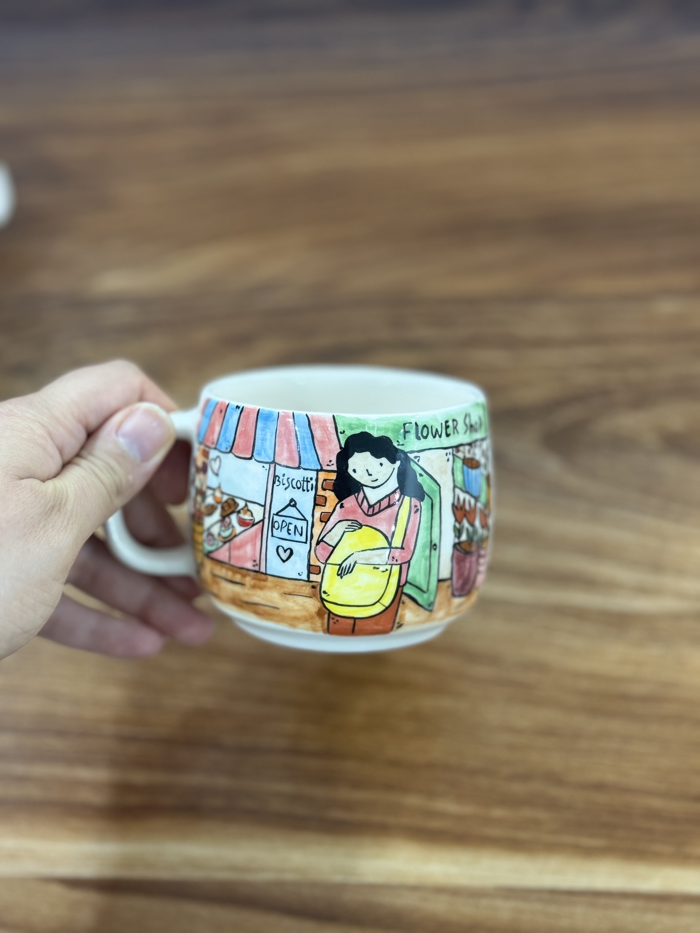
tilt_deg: -63.4
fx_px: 1294
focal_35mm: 48
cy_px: 466
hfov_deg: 30.3
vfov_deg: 39.7
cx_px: 350
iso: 125
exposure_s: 1/50
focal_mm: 6.76
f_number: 1.78
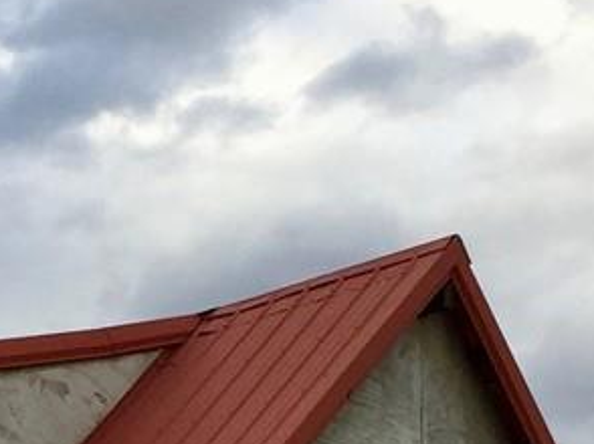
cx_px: -168
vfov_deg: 8.9
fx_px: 2709
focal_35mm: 158
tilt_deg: +8.4
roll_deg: -0.9
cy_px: 827
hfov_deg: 12.2
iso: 32
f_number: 2.2
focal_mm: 4.15
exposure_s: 1/341
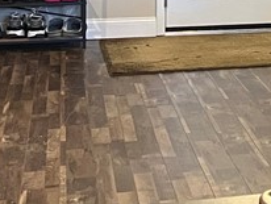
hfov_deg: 14.1
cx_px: 429
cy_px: -88
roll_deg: -0.2
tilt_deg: -3.0
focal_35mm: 129
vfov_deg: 11.1
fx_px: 1011
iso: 500
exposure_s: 1/60
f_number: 1.5
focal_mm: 5.7
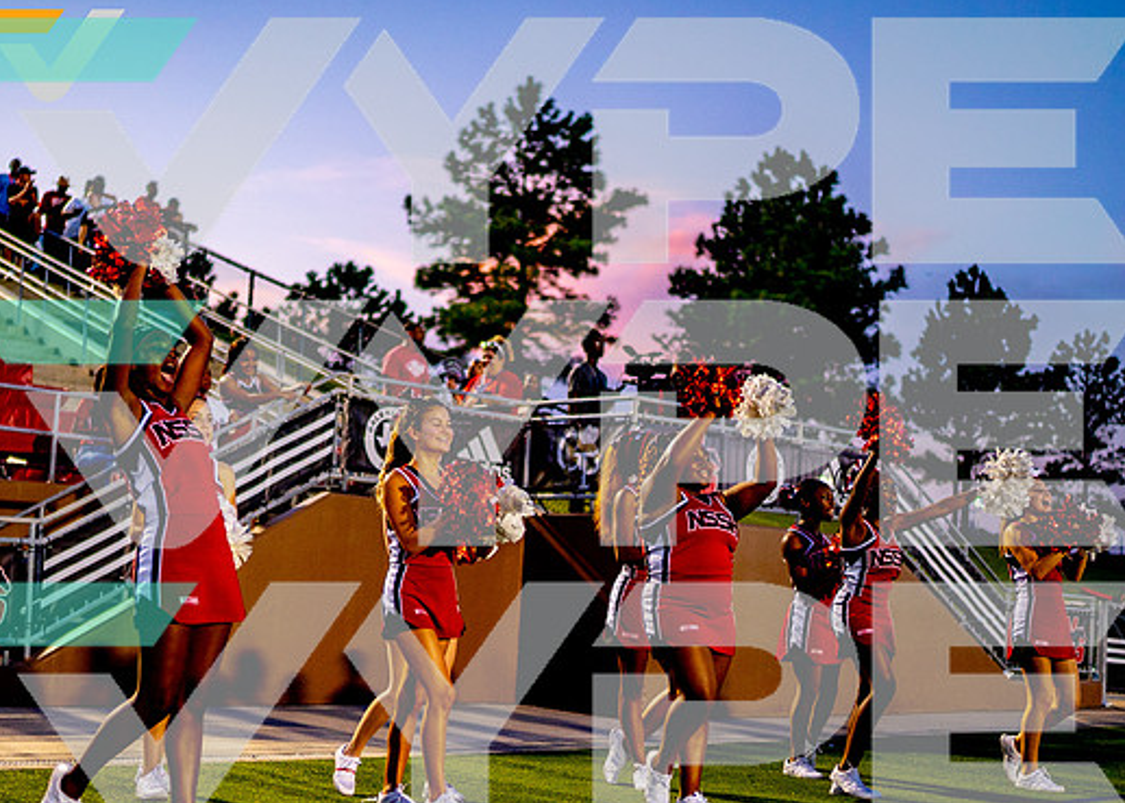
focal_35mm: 51
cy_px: 478
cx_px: 419
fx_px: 1629
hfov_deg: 37.9
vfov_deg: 27.6
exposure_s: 1/1600
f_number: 1.4
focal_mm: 35
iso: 800
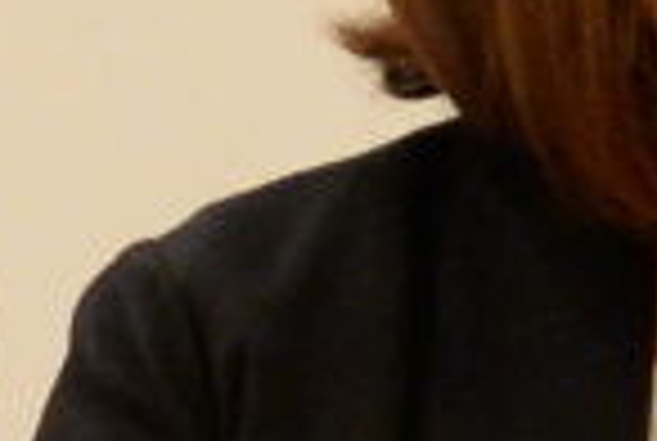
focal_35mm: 219
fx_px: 4005
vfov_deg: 6.3
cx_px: 945
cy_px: -27
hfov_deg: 9.2
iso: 2500
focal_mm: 50
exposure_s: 1/60
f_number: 4.5
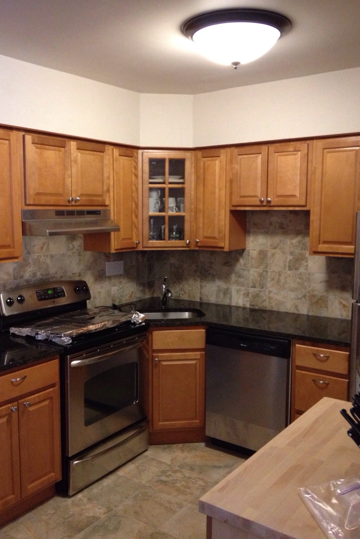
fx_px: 555
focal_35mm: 37
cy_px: 273
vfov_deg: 51.9
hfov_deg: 35.9
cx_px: 166
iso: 400
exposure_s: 1/20
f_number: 2.4
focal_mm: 4.28
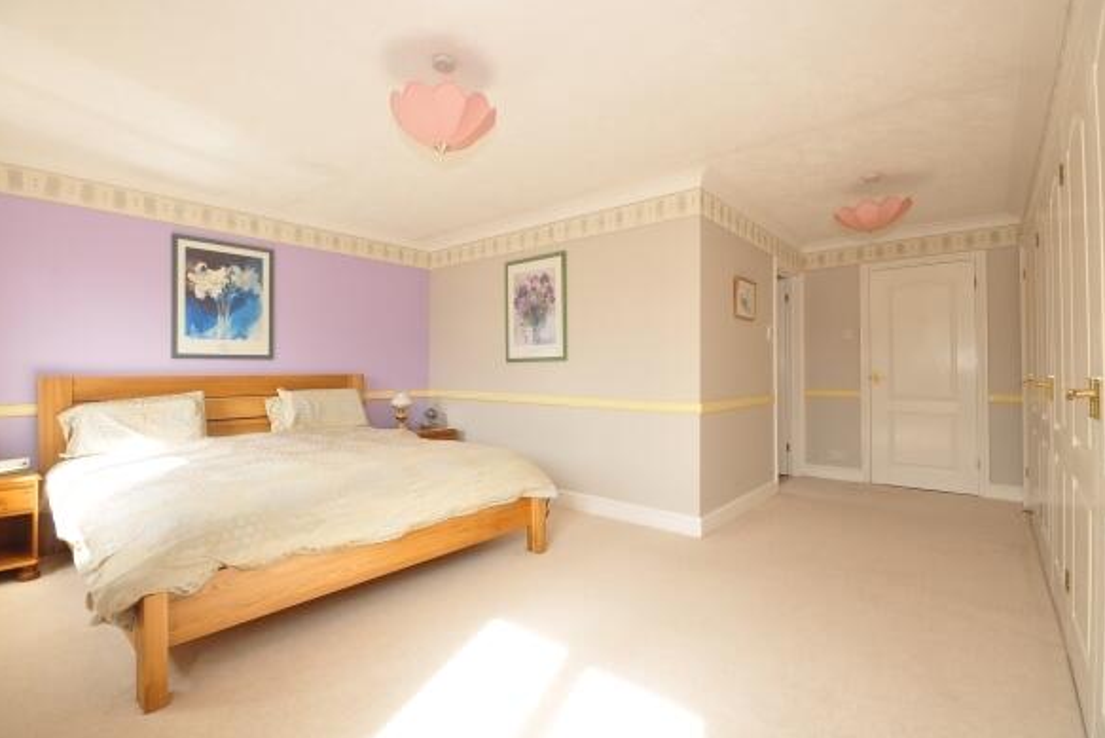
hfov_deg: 91.5
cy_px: 355
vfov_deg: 68.8
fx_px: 538
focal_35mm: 18
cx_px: 550
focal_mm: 11
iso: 200
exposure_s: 1/8
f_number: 11
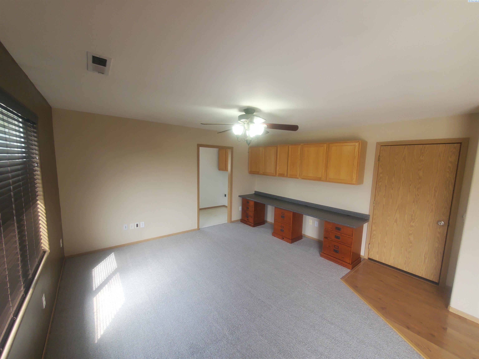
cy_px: 180
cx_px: 240
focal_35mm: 13
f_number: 2.2
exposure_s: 1/60
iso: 125
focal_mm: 1.8
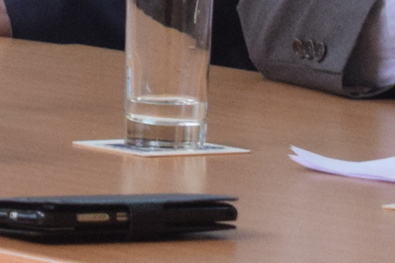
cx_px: -95
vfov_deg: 2.5
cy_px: -400
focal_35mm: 542
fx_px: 5951
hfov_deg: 3.8
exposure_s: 1/80
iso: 2000
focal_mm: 55
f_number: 5.6
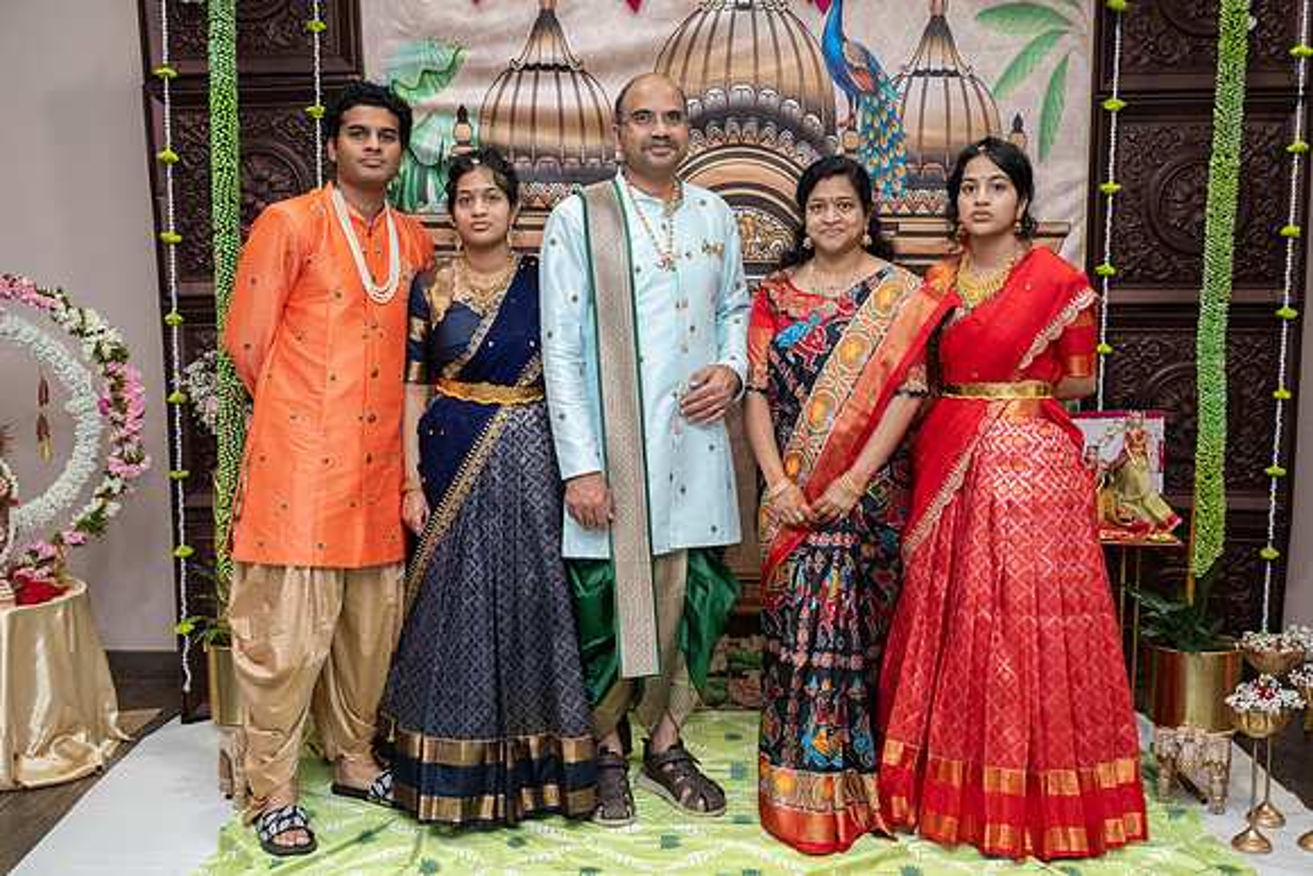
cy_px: 438
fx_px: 1510
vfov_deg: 32.4
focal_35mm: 41
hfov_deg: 47.0
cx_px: 656
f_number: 3.5
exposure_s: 1/160
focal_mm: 41
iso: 1000
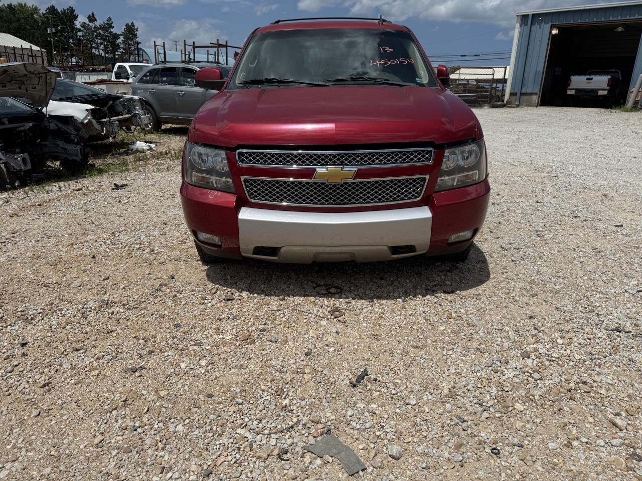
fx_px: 445
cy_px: 240
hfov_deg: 71.6
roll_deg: -2.2
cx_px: 321
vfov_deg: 56.8
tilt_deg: -16.7
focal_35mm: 24
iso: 80
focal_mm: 6.76
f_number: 1.78
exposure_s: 1/11905
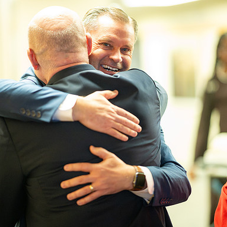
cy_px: 114
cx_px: 95
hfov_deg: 12.9
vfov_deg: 12.9
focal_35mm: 135
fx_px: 1002
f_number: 1.4
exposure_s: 1/320
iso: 6400
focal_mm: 105
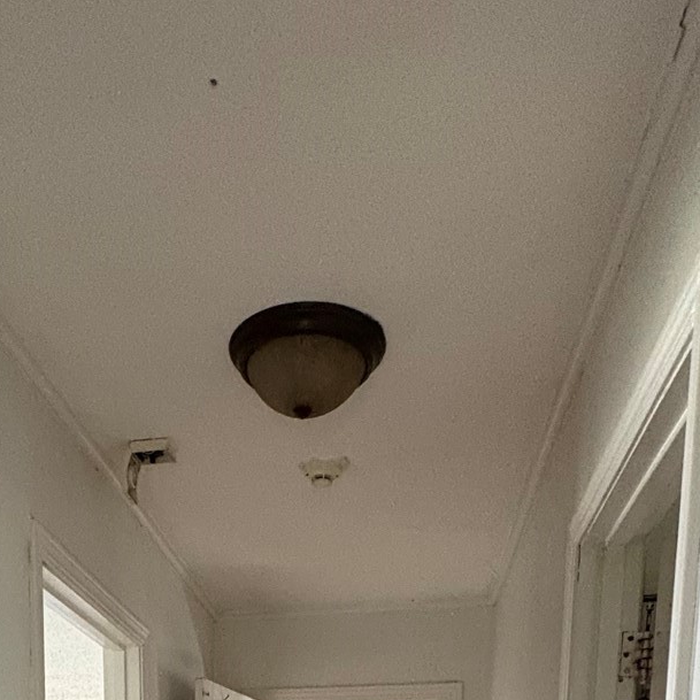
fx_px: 892
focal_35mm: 39
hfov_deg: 41.7
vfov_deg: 30.1
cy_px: 986
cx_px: 186
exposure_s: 1/60
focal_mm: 2.22
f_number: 2.2
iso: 800
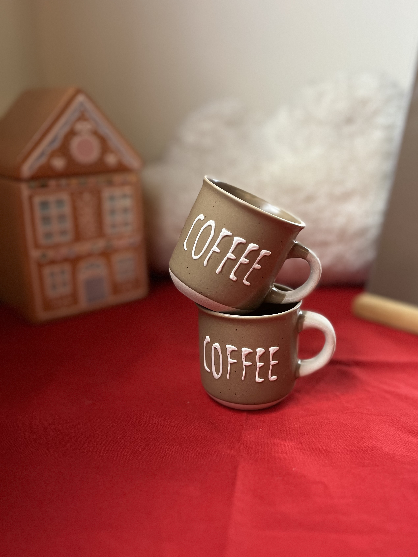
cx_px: 249
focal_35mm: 31
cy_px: 275
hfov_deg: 45.2
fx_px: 499
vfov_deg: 58.4
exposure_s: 1/60
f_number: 1.6
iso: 400
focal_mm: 5.1
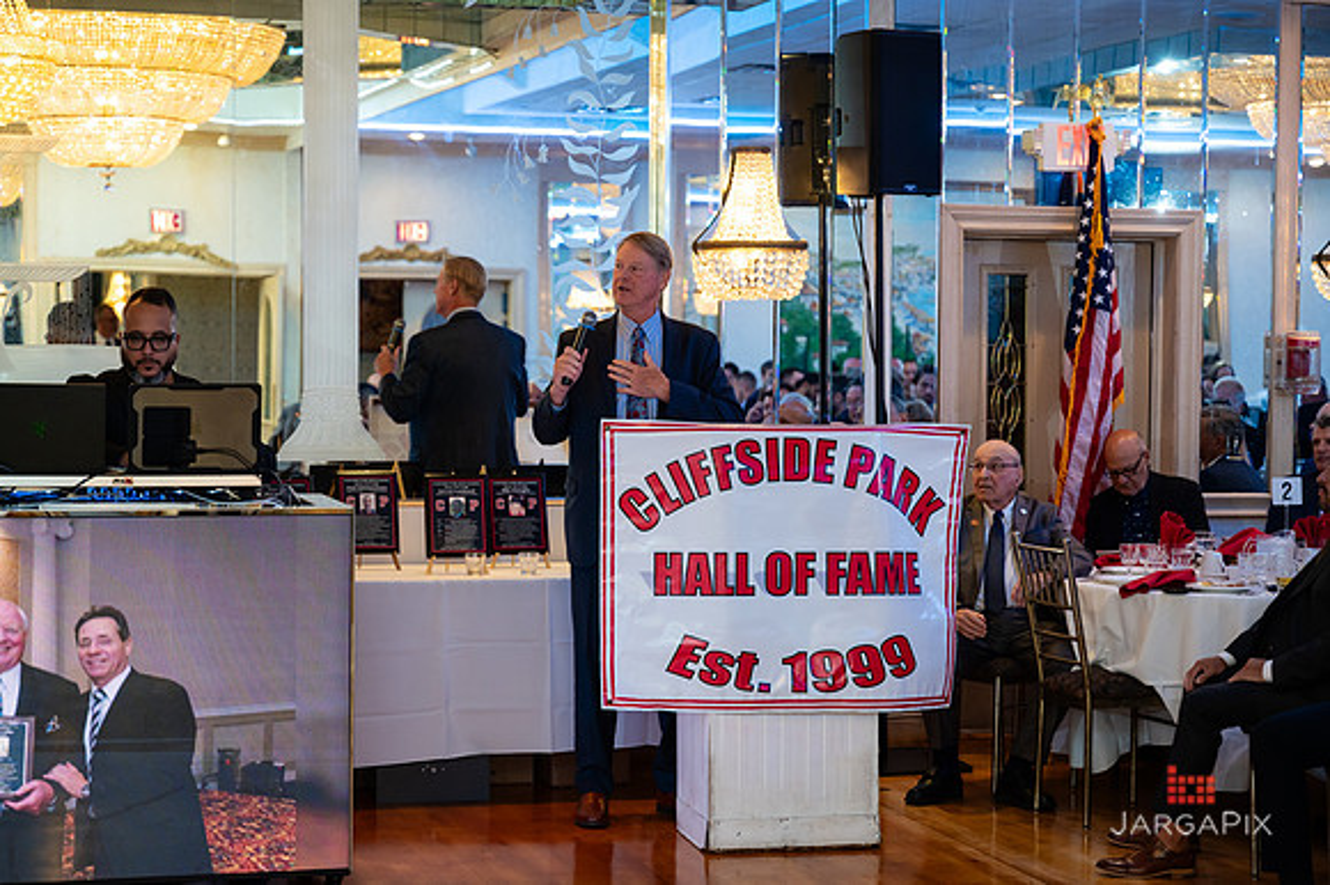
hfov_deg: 28.7
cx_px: 665
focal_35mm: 70
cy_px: 442
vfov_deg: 19.4
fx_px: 2595
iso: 1250
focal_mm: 70
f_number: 3.2
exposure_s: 1/200
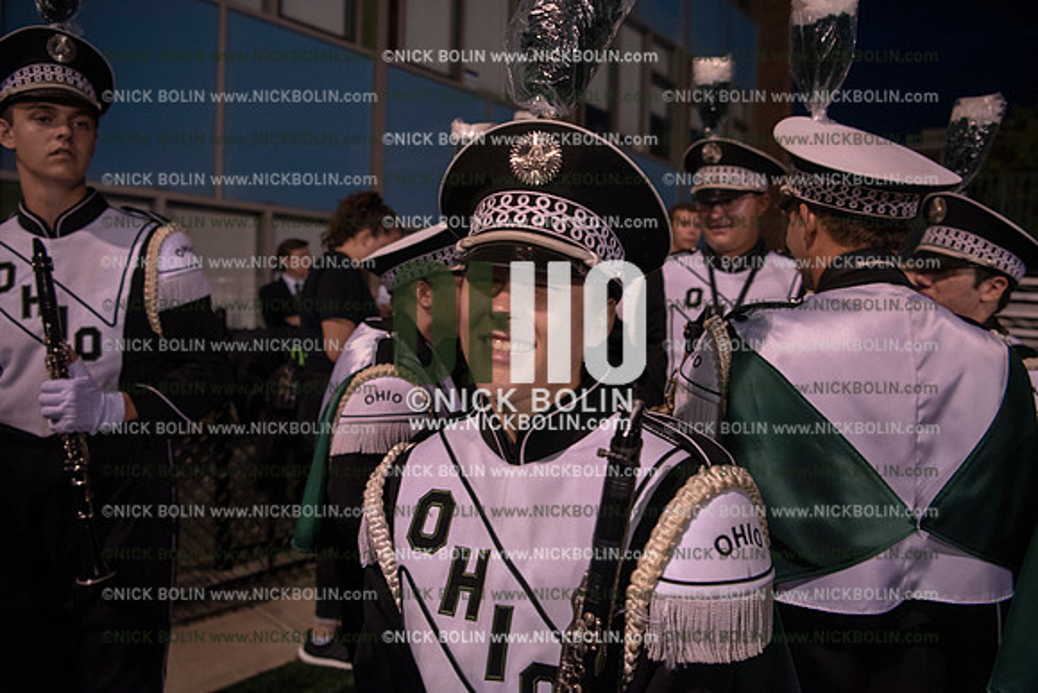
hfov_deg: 73.7
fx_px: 692
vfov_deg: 53.2
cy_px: 346
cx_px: 519
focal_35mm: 24
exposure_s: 1/200
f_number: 3.2
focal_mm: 24
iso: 3200
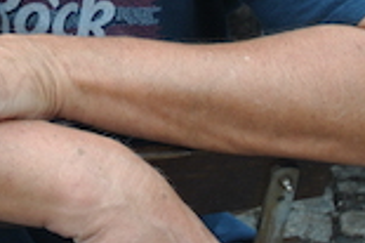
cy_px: -210
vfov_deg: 7.1
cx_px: -120
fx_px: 1884
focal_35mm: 186
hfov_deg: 10.8
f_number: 5.6
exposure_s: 1/125
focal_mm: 30
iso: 110
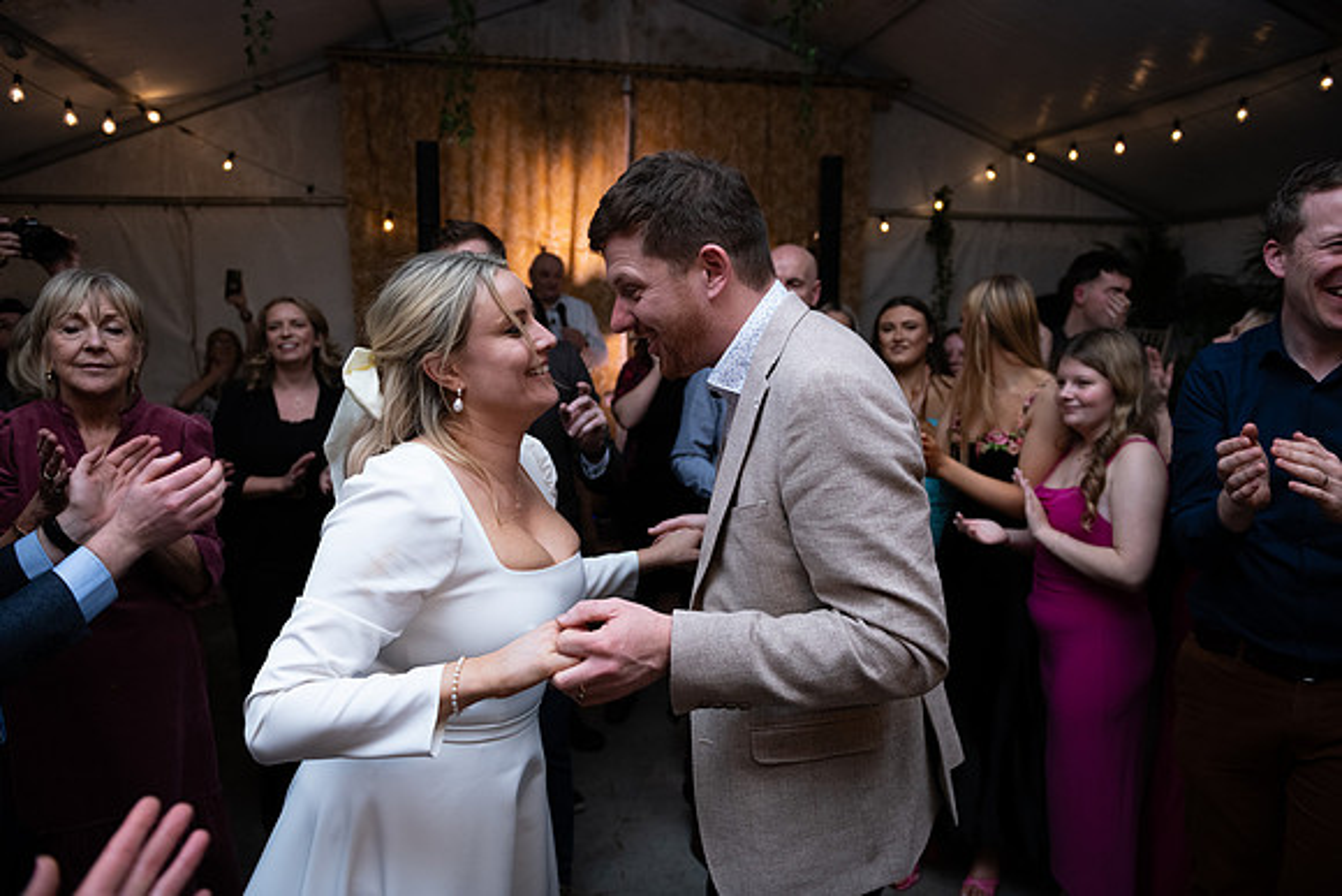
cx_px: 671
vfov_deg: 53.2
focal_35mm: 24
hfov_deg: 73.7
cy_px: 448
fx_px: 895
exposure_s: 1/160
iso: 800
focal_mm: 24
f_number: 3.5
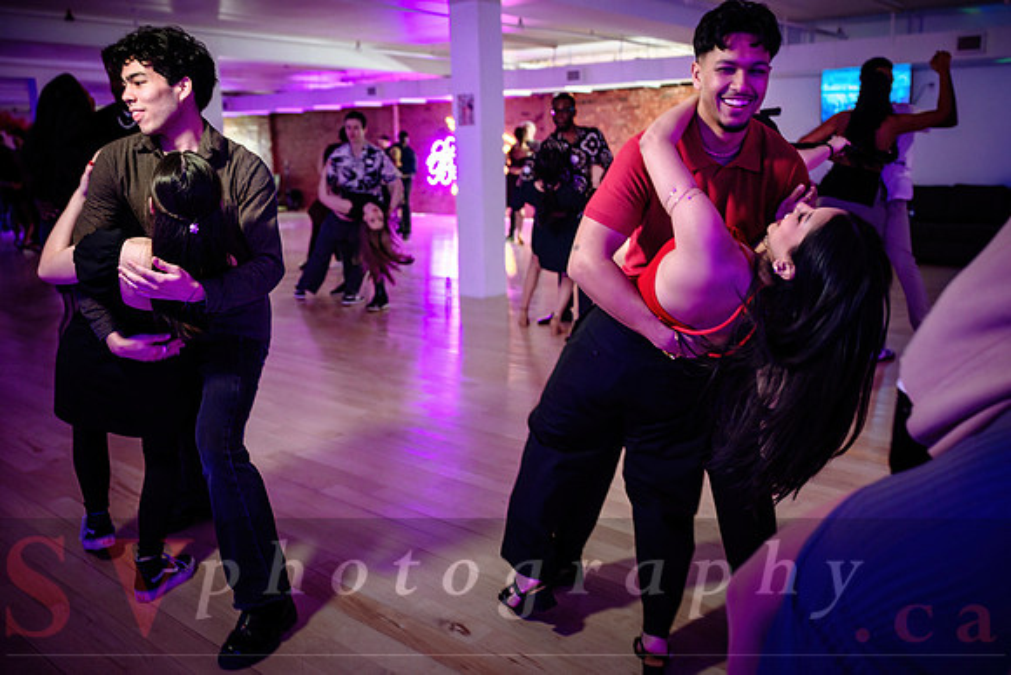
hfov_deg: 60.7
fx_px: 862
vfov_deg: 42.7
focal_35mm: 31
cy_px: 338
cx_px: 536
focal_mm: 28
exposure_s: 1/125
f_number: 2
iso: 2000
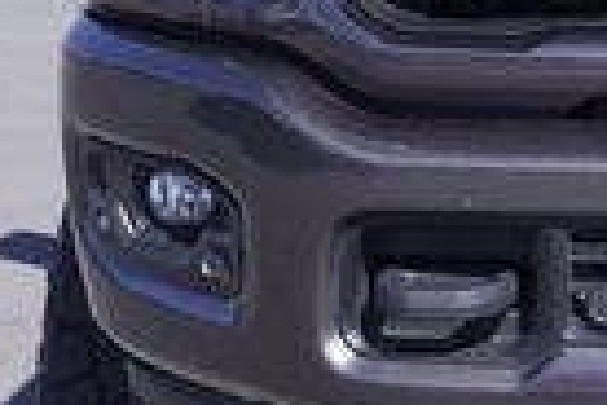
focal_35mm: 160
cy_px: 0
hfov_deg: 12.2
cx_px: 893
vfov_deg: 8.5
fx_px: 2703
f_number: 7.1
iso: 100
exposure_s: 1/160
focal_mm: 23
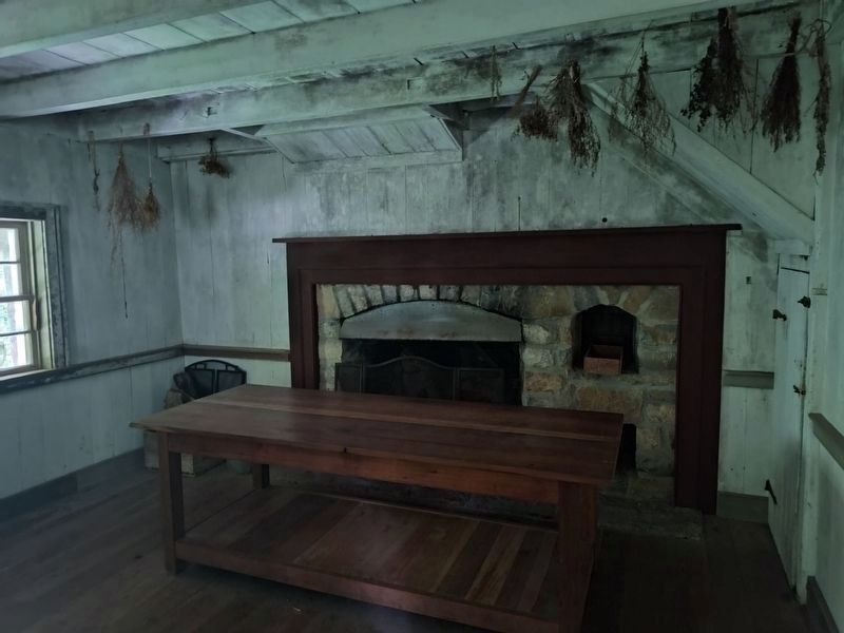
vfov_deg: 58.9
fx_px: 561
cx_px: 422
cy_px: 316
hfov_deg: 73.9
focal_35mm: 23
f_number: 1.8
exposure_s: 1/10
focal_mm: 5.56
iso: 2719
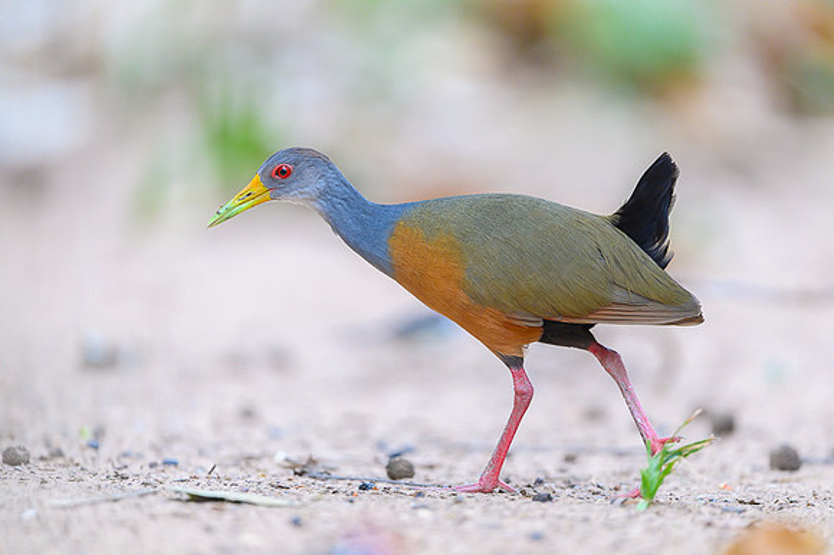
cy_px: 278
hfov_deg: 4.1
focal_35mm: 500
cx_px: 417
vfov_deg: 2.7
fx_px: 11576
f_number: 4
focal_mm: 500
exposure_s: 1/400
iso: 2000
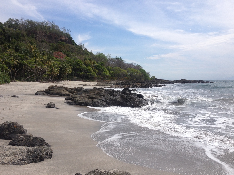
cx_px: 117
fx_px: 237
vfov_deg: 40.7
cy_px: 88
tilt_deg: -5.0
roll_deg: +1.8
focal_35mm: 35
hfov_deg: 52.6
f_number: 2.4
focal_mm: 4.28
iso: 50
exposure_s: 1/2632
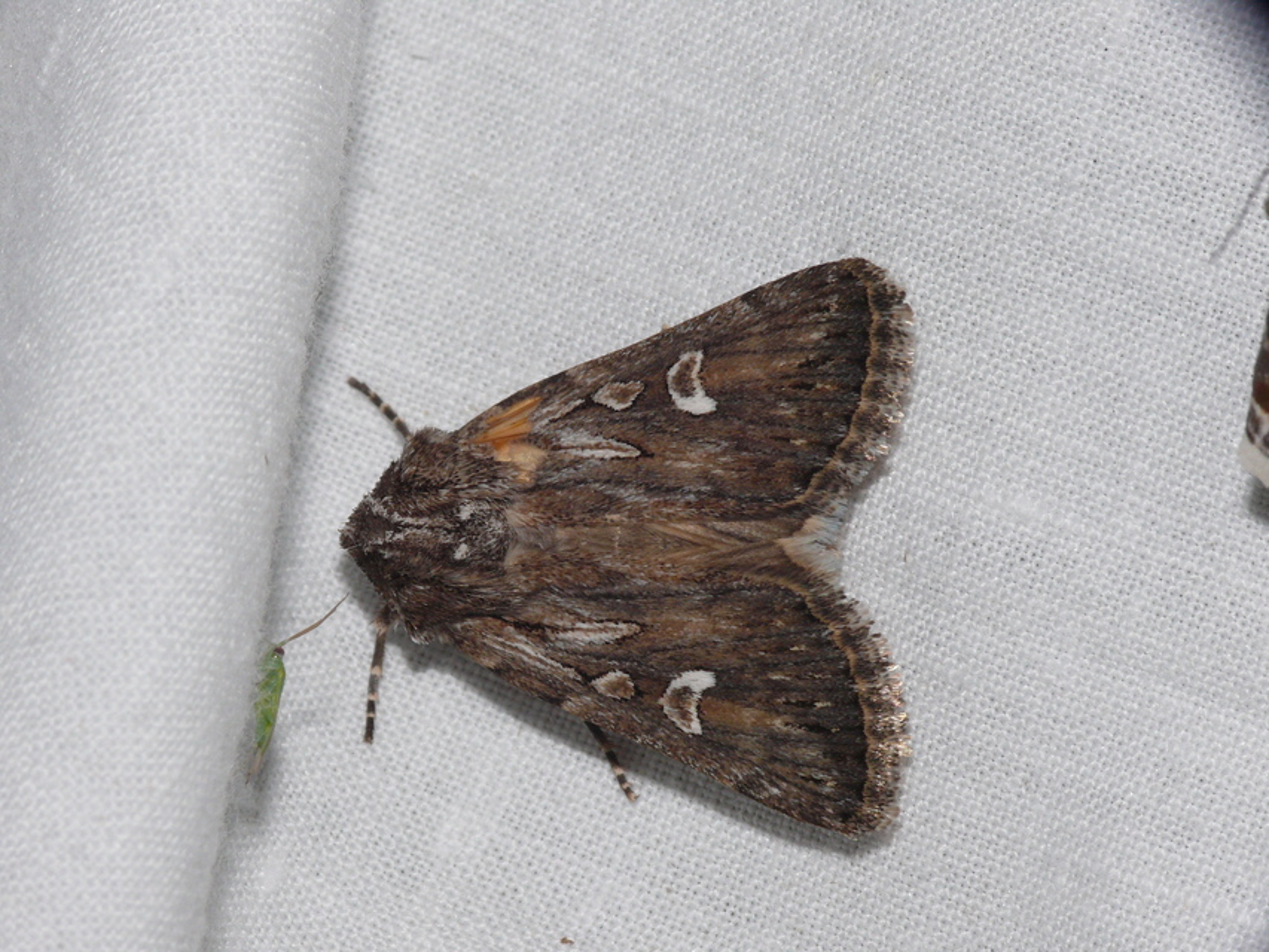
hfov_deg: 12.0
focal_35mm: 165
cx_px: 634
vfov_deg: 9.0
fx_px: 6050
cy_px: 476
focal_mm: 34.9
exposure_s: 1/640
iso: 200
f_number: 11
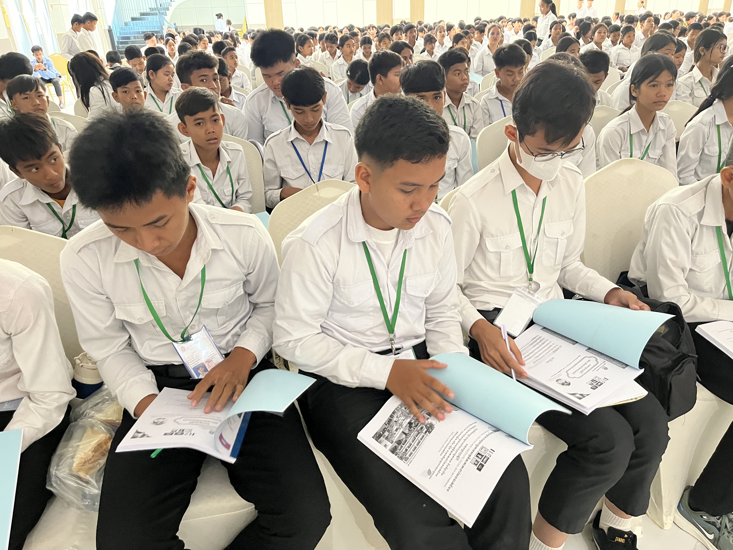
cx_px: 366
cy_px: 275
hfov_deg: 67.3
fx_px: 551
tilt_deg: -24.3
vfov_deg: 53.1
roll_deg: +1.5
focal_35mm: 26
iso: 500
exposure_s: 1/50
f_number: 1.6
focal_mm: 5.1
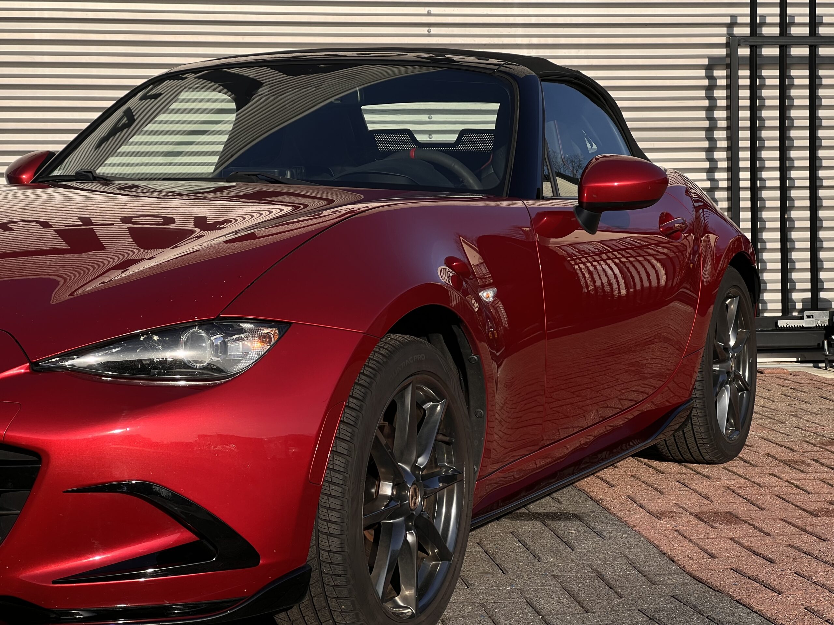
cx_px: 417
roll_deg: +1.5
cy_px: 312
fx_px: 1855
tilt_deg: -3.6
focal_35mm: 77
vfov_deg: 19.1
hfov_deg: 25.3
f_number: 2.8
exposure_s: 1/513
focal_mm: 9
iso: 32
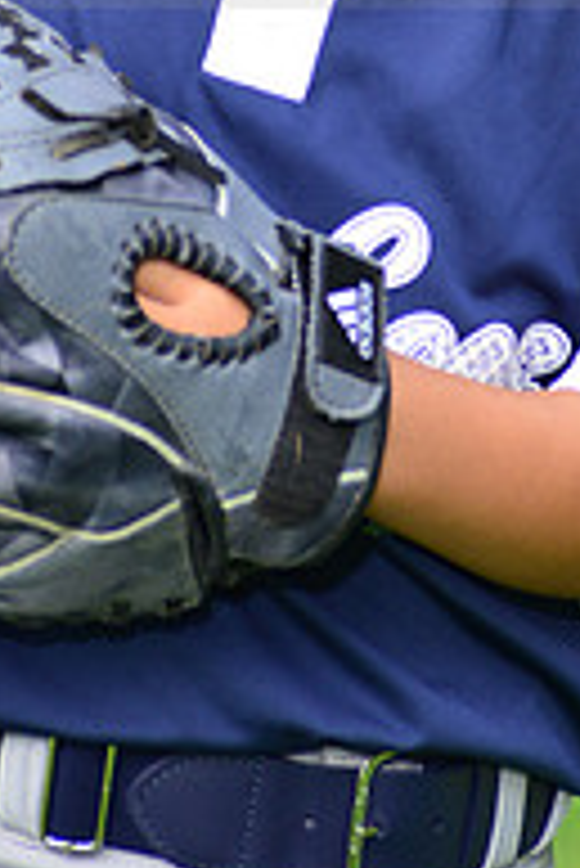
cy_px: -135
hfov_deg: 2.3
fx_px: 14473
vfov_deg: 3.4
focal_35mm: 600
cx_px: 312
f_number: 5.6
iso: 320
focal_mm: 200
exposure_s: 1/200
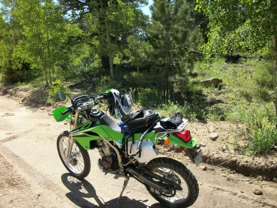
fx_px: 256
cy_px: 104
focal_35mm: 32
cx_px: 138
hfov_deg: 56.8
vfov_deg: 44.2
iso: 80
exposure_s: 1/80
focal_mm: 5.7
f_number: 8.8
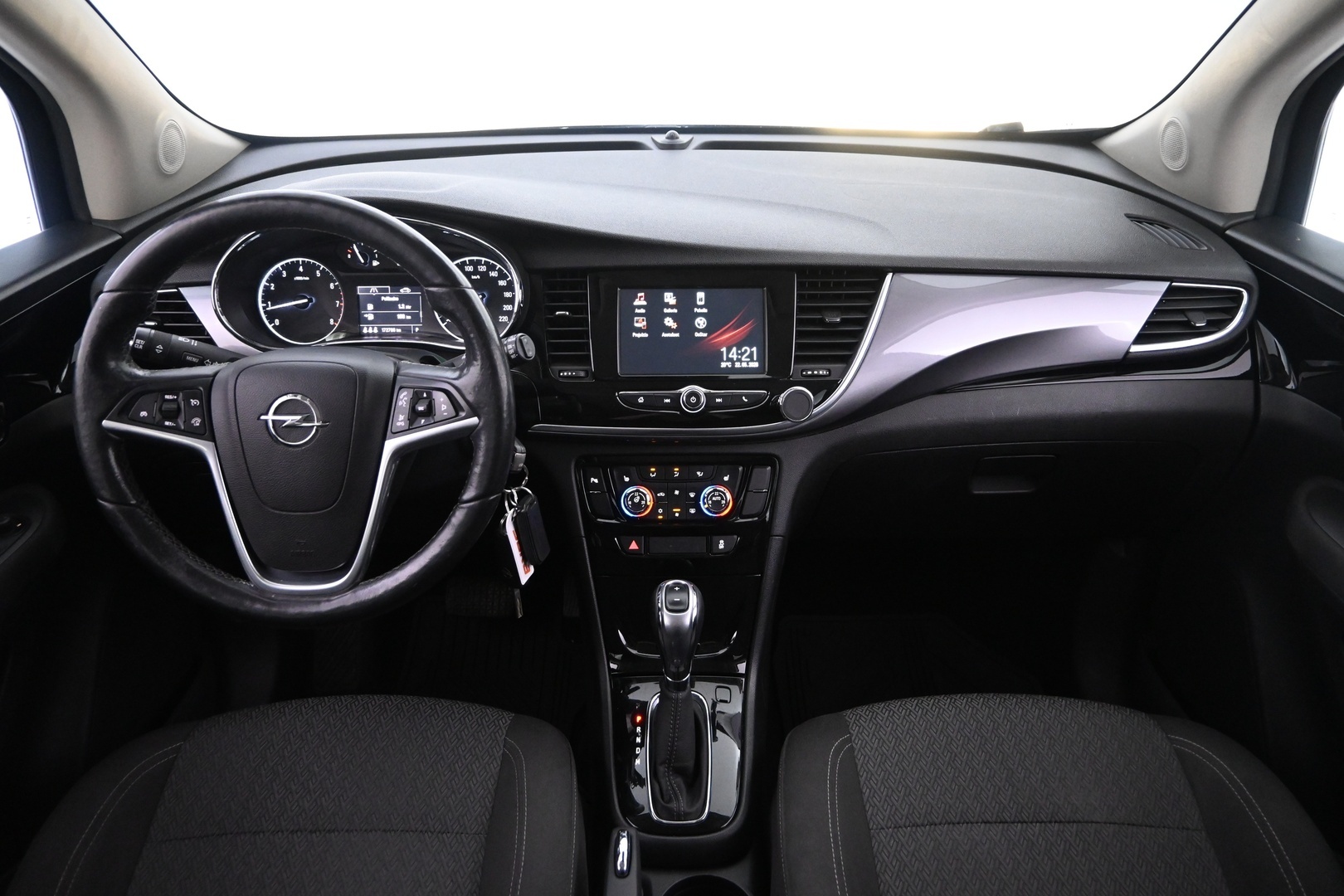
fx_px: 896
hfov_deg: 73.7
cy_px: 448
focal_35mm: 24
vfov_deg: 53.1
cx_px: 672
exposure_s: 1/25
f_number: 3.5
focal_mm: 16
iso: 3200
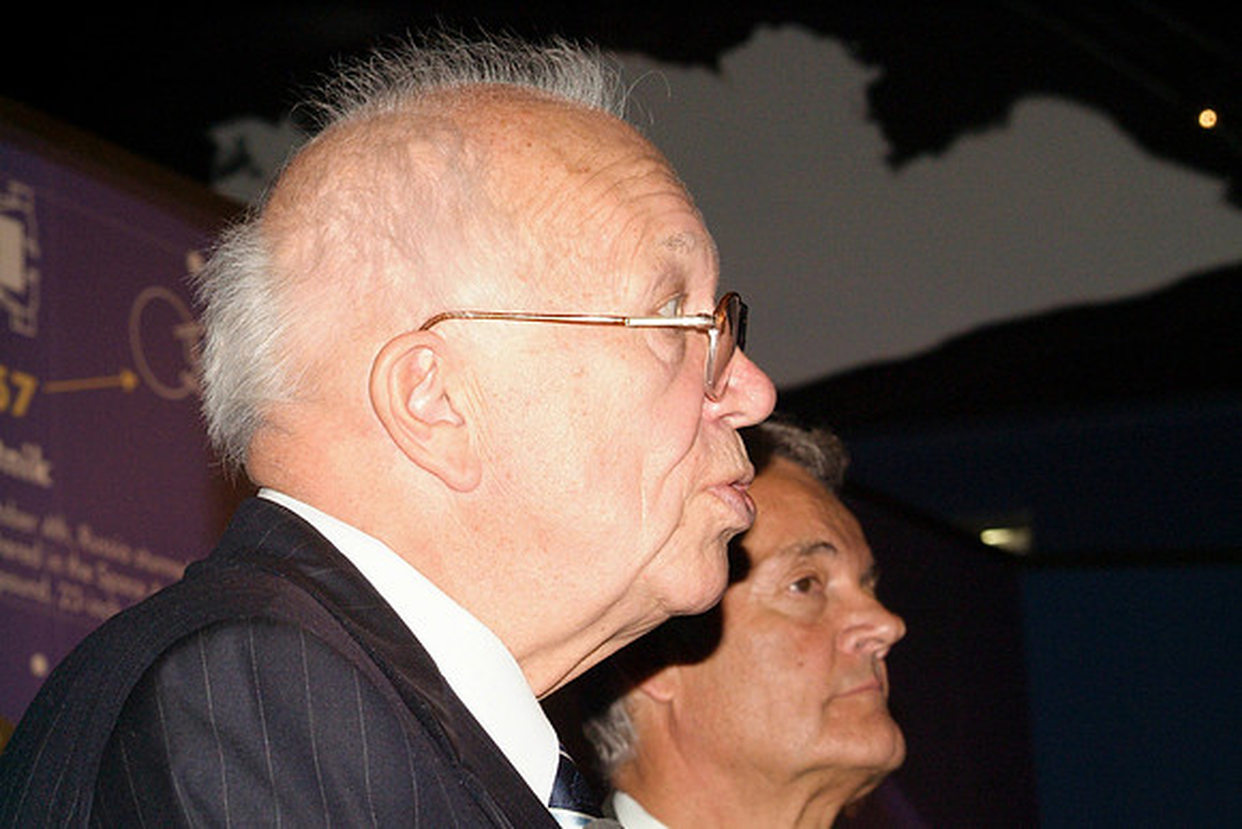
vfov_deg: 13.0
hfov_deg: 19.5
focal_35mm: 105
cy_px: 414
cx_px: 621
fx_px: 3623
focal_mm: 70
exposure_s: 1/90
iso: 1600
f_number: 11
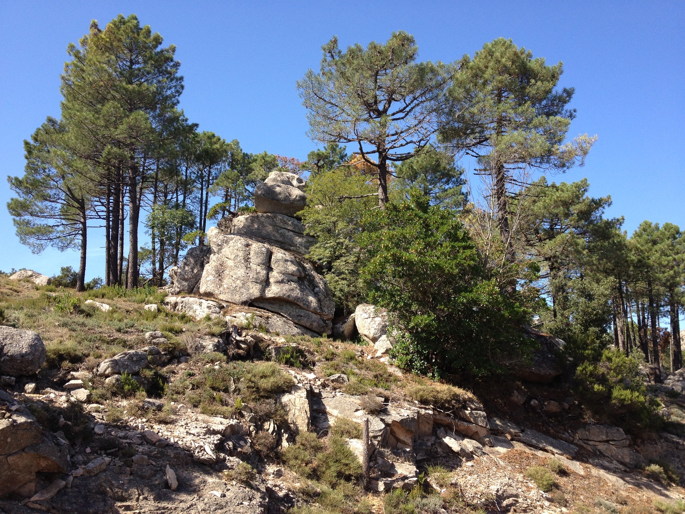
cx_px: 342
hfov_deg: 52.6
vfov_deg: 40.7
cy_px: 257
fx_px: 693
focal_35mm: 35
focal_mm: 4.28
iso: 64
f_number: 2.4
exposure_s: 1/726
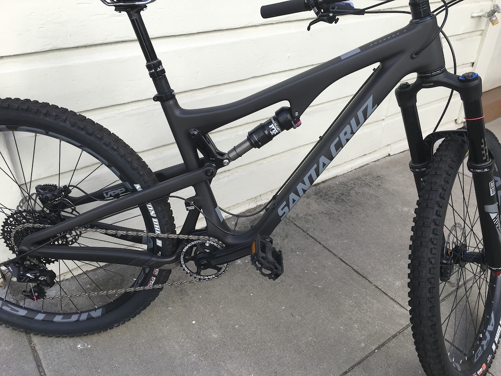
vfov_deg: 48.2
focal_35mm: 29
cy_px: 188
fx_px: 420
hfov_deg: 61.7
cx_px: 250
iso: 25
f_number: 2.2
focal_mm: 4.15
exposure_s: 1/377
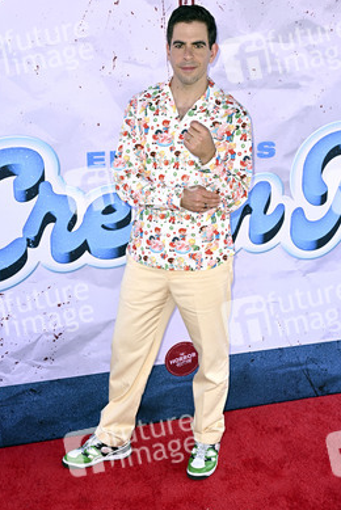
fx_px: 553
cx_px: 169
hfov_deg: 34.3
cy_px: 249
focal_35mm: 39
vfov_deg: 49.5
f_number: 5.6
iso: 800
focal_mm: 38
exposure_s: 1/320
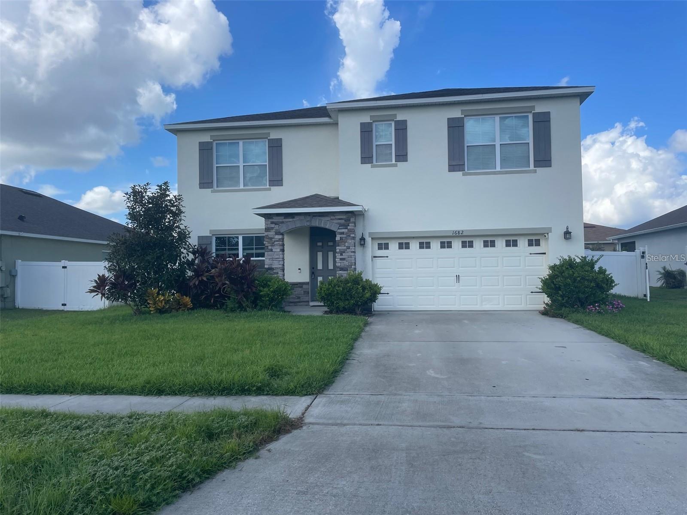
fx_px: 516
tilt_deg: +1.7
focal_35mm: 26
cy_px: 258
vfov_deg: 53.1
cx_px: 344
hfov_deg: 67.3
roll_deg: +1.4
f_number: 1.6
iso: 32
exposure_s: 1/2618
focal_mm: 4.2
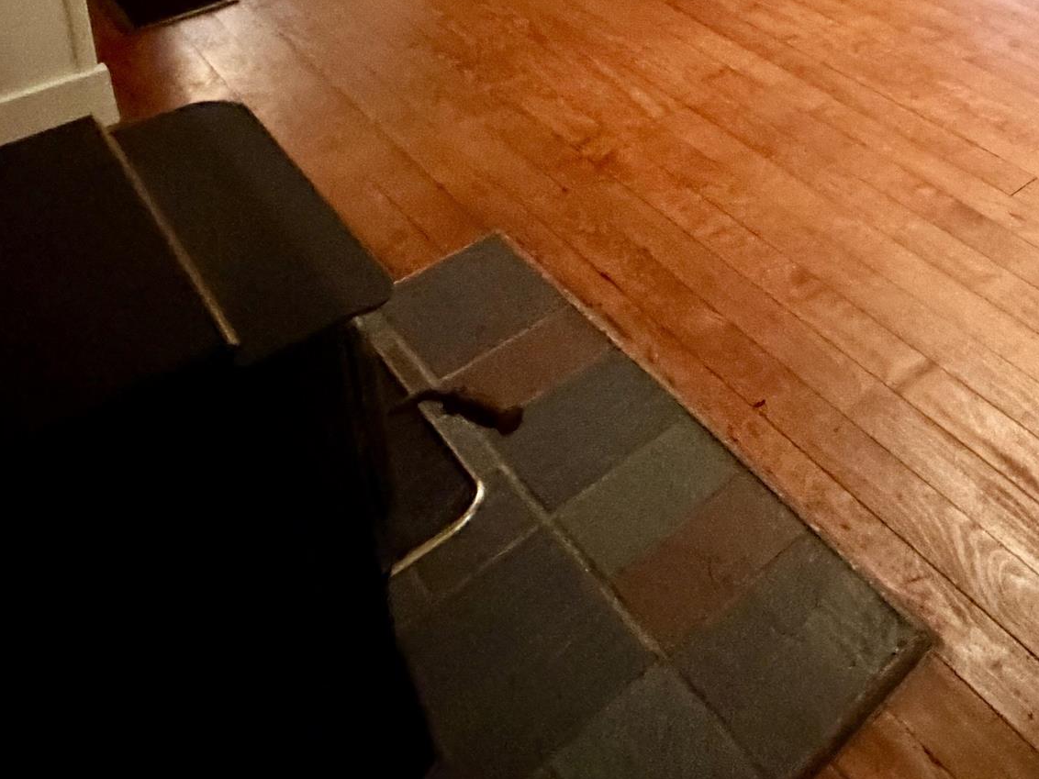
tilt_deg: -13.5
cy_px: -273
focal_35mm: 38
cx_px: 1100
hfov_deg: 40.9
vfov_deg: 29.2
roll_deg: -0.5
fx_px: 1141
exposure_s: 1/40
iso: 1000
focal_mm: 2.22
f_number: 2.2
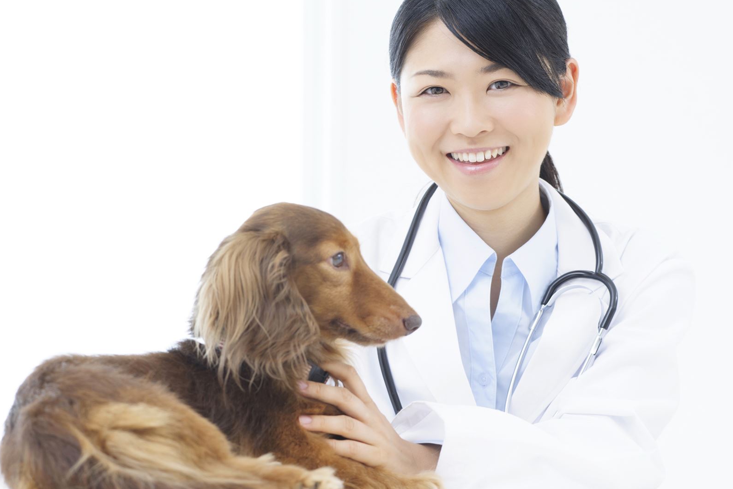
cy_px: 209
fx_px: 2464
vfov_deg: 11.3
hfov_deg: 16.9
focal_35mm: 121
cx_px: 343
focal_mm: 100
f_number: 8
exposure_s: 1/60
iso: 200
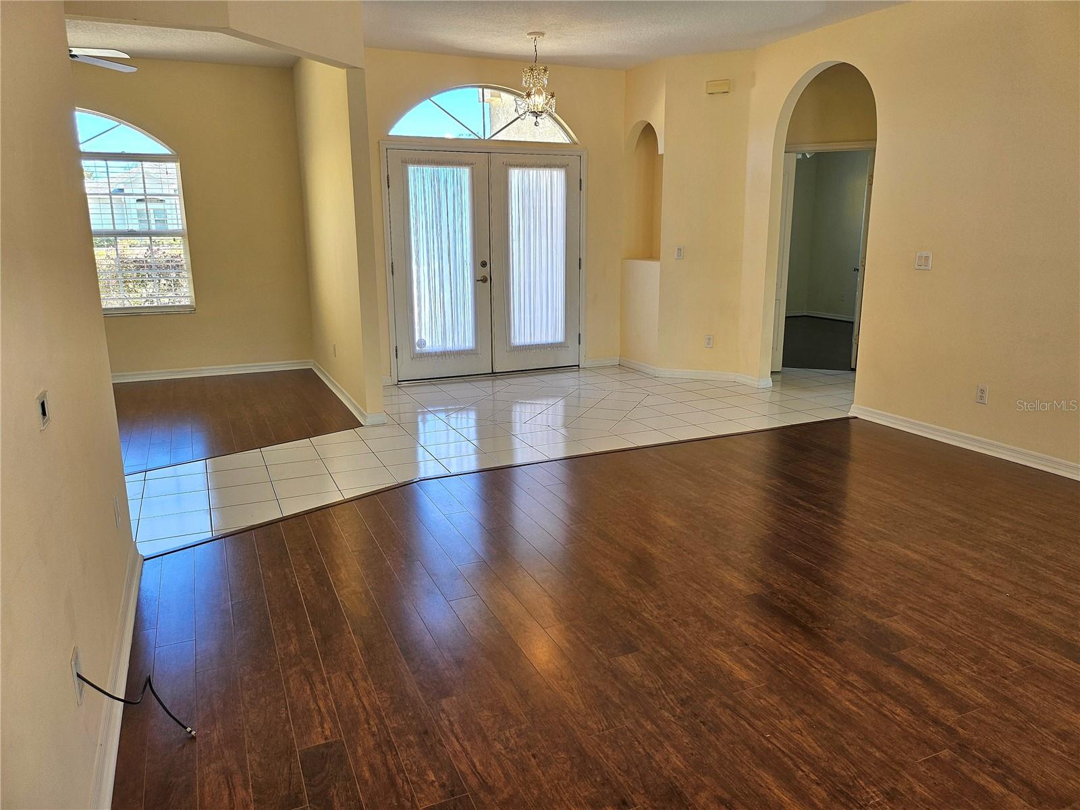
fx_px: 749
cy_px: 405
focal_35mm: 24
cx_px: 540
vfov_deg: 56.8
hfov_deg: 71.6
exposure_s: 1/120
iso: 64
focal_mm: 5
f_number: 1.8
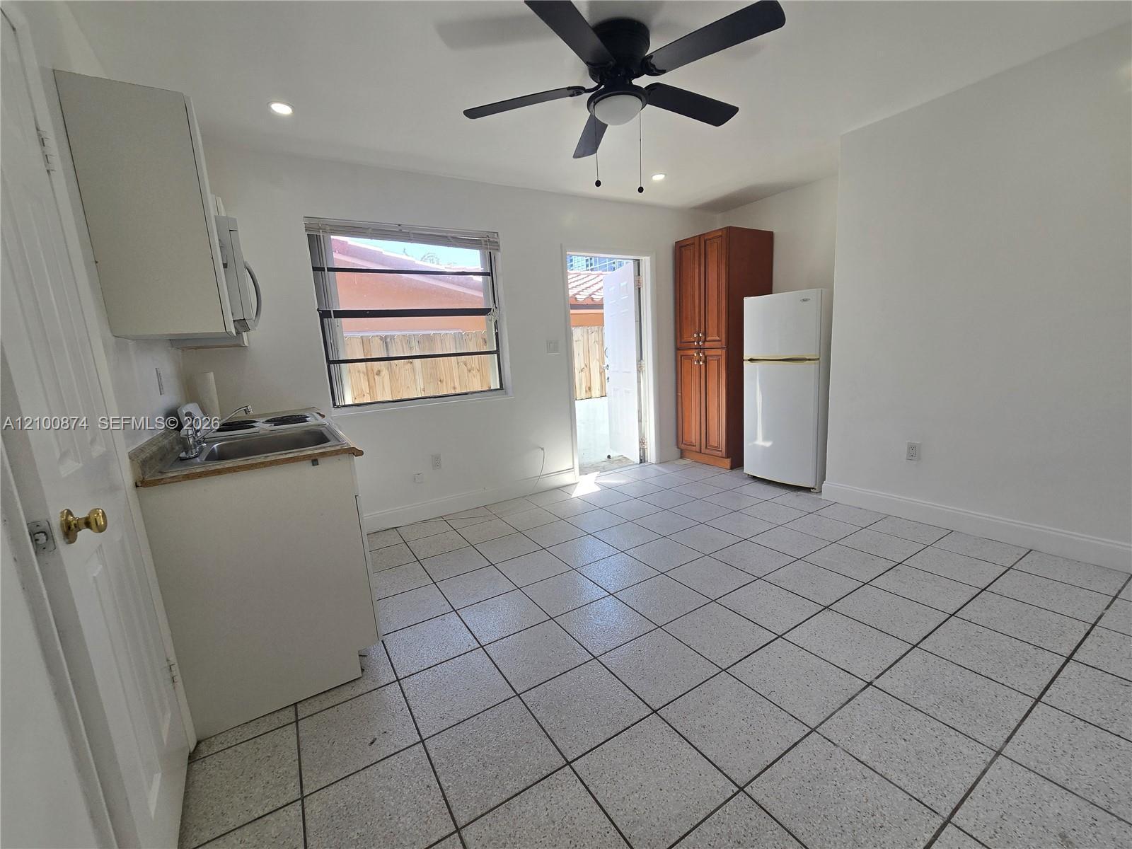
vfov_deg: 89.9
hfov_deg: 106.2
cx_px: 566
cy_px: 424
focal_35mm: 13
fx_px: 425
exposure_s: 1/181
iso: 50
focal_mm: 2.2
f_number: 2.2
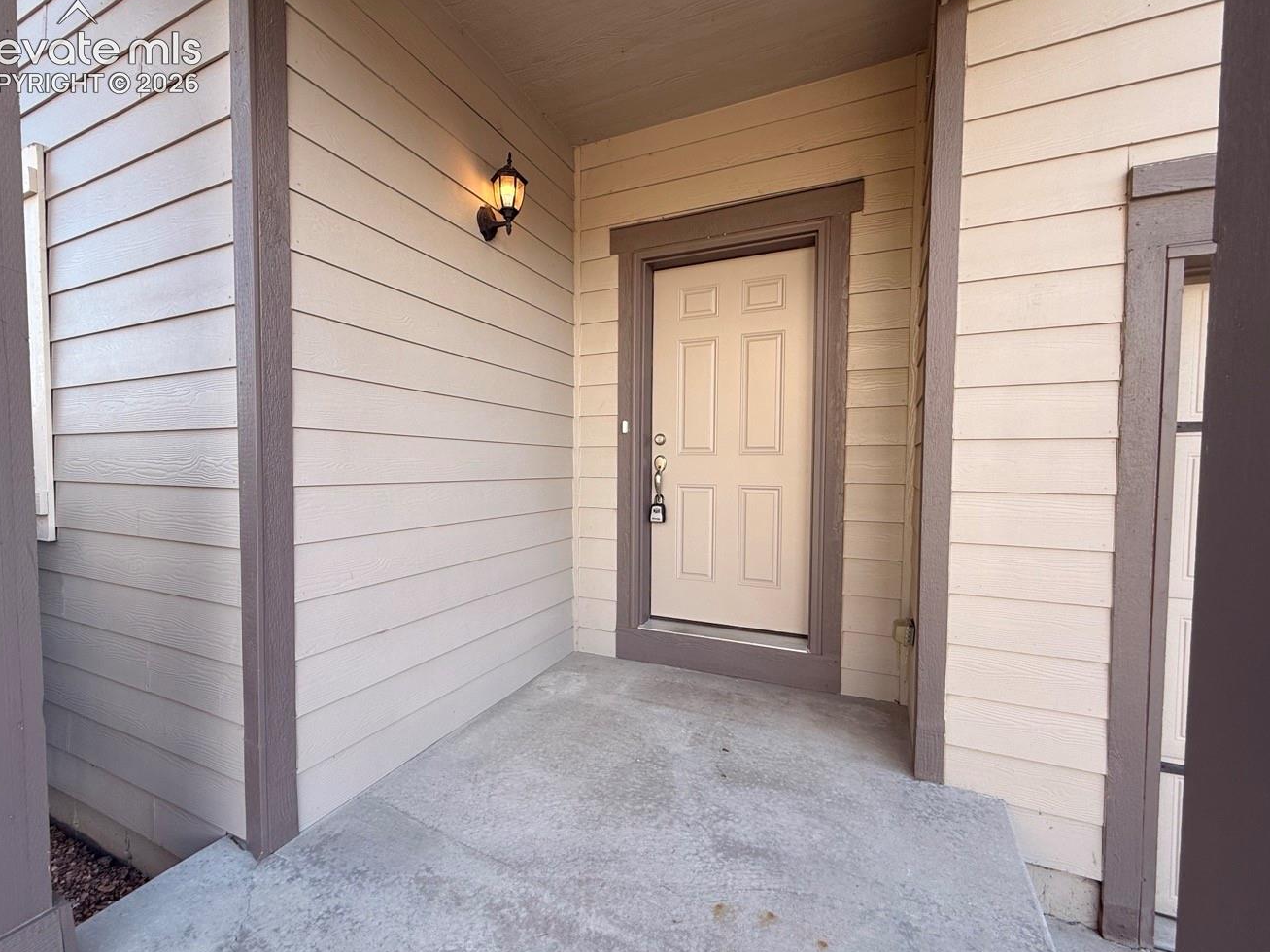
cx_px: 622
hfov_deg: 98.2
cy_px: 486
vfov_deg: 81.7
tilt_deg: -1.7
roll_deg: -0.1
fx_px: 550
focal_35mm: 15
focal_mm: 2.22
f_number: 2.2
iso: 50
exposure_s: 1/212
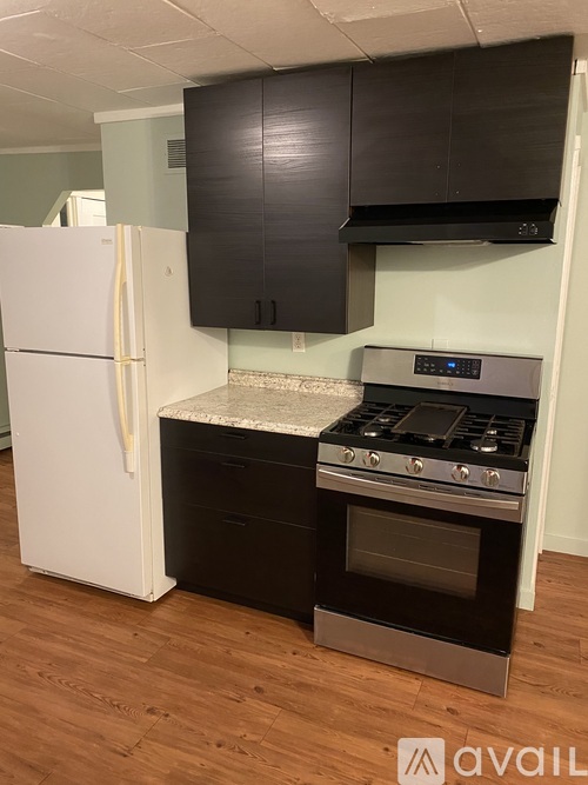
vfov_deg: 67.3
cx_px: 294
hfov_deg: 53.0
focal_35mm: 26
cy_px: 392
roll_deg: -0.1
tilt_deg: -10.3
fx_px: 589
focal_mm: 4.25
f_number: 1.8
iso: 500
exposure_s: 1/30
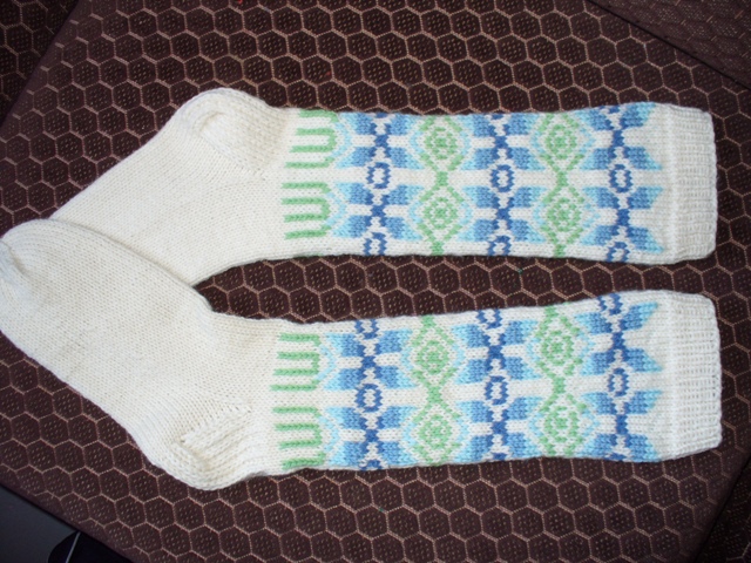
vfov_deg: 38.7
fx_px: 803
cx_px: 376
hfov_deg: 50.1
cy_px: 282
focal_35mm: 37
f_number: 2.8
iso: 100
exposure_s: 1/30
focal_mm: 6.1
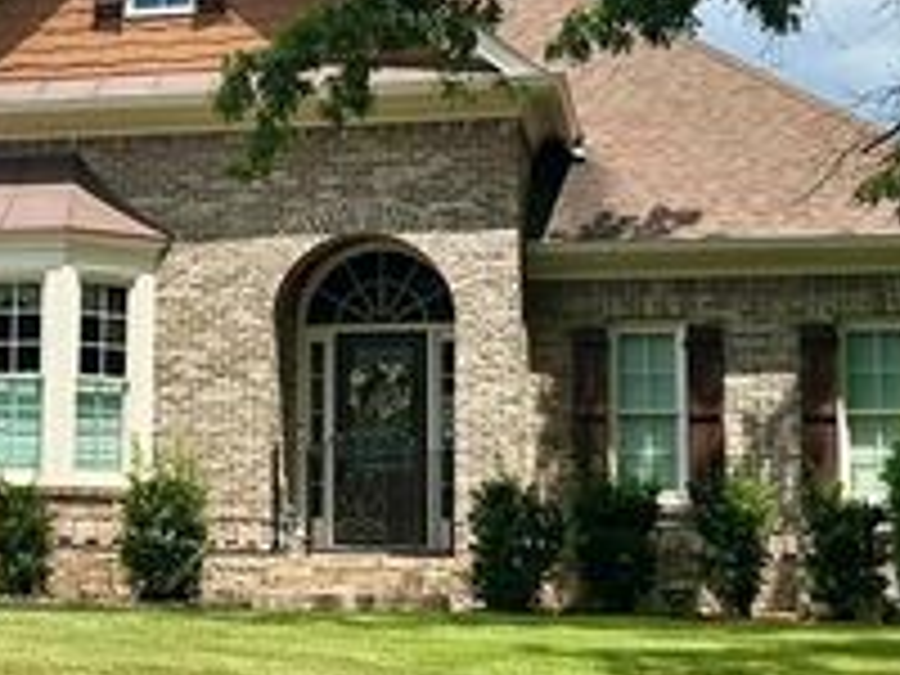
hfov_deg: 30.3
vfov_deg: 24.2
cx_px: 32
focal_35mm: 60
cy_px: 173
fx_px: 1560
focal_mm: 6.86
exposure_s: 1/4348
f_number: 1.78
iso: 80
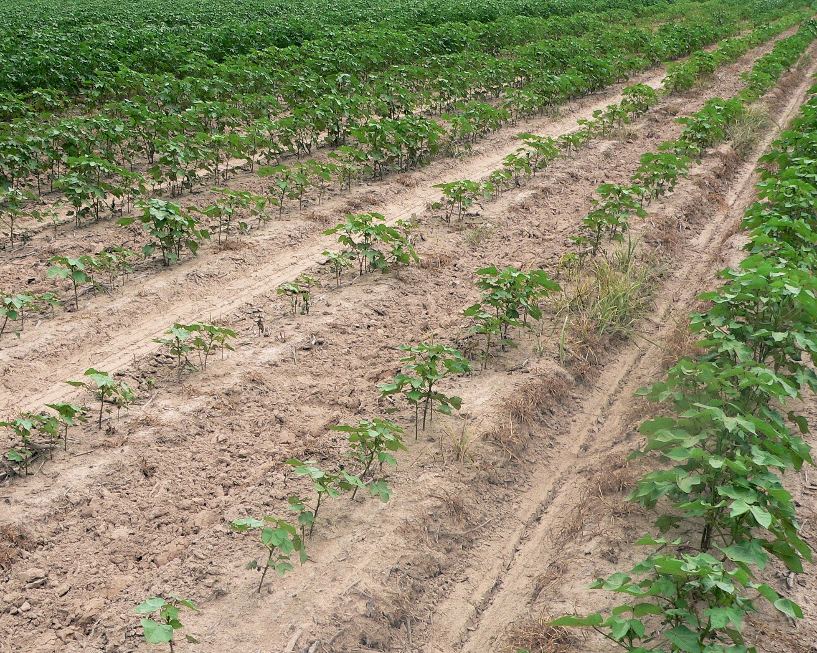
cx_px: 312
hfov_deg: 40.1
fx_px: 1112
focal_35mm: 46
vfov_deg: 32.7
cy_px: 301
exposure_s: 1/640
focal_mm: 6
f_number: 2.8
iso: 100
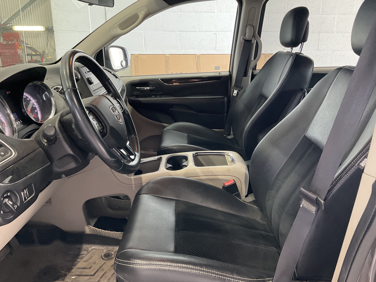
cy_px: 141
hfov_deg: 61.7
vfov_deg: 48.2
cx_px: 188
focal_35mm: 29
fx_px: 315
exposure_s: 1/60
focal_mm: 3
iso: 125
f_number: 1.8
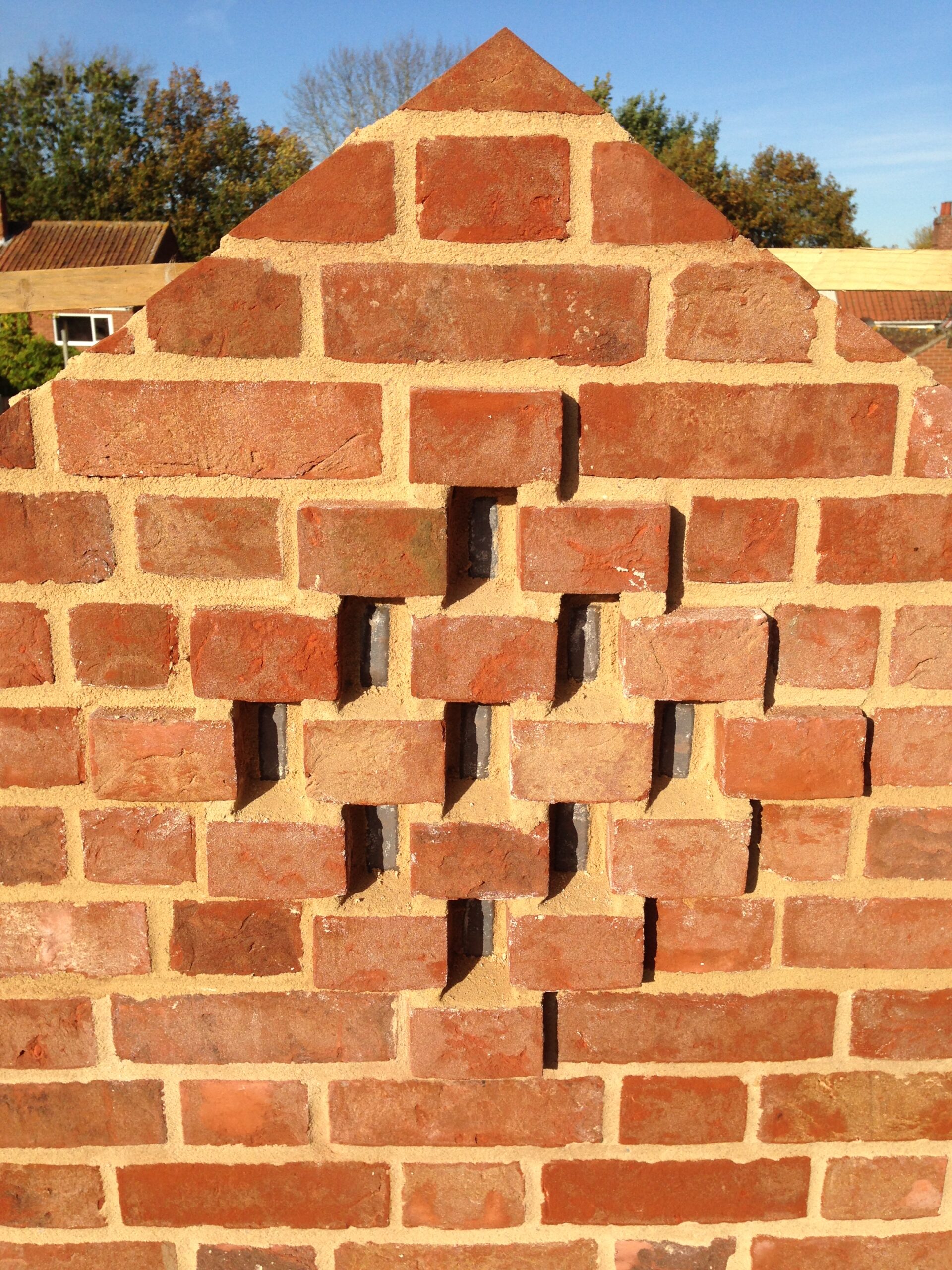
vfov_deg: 55.4
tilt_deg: -13.6
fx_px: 1210
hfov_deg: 42.9
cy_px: 635
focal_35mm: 33
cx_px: 476
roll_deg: -1.1
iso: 50
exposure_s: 1/1869
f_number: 2.4
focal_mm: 4.12
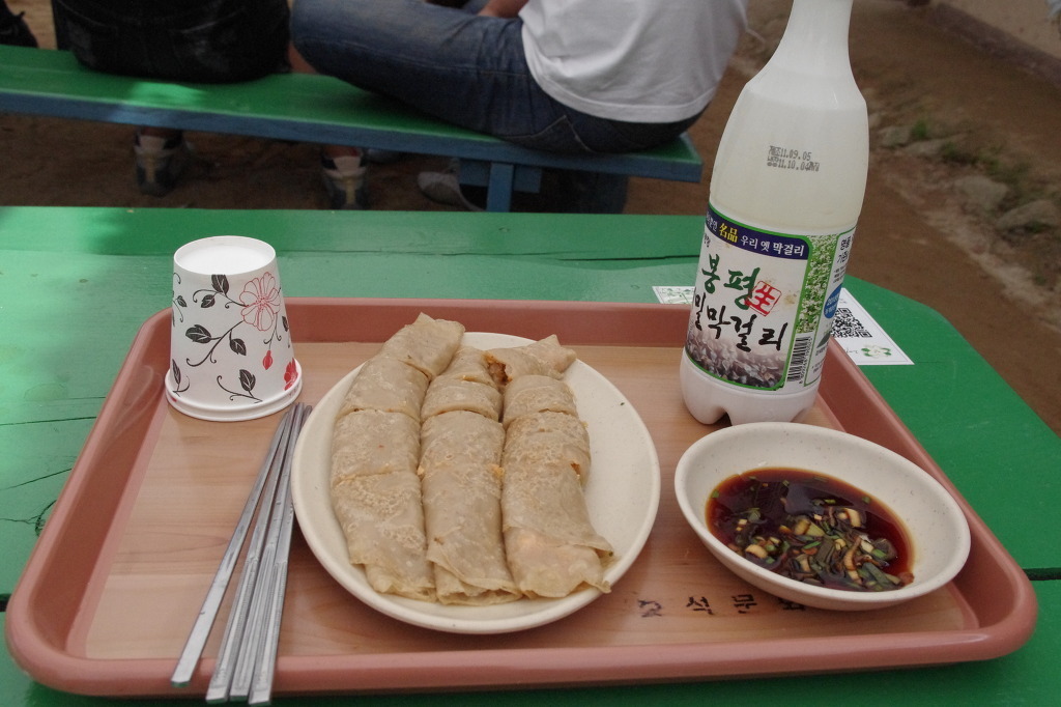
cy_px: 354
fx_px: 1002
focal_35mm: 34
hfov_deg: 55.8
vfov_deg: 38.9
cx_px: 530
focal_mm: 23.13
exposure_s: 1/3000
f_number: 9.5
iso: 3200
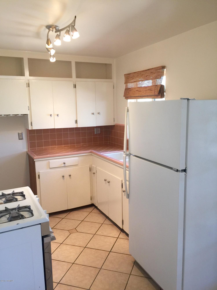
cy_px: 145
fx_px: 242
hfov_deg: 48.2
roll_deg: -1.5
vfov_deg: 61.7
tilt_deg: -9.4
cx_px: 108
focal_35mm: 29
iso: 40
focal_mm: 4.15
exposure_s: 1/30
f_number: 2.2
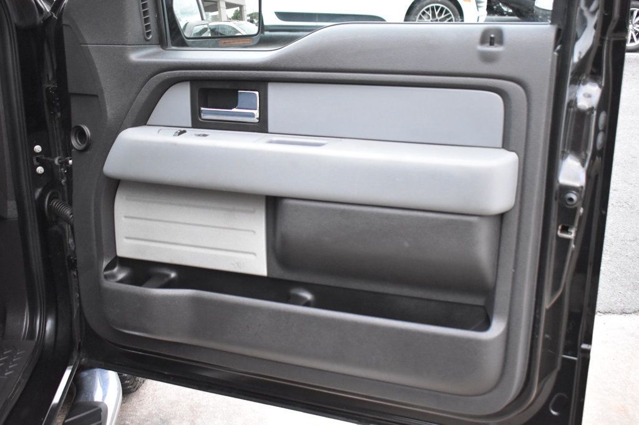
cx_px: 320
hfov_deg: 46.4
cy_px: 212
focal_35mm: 42
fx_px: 745
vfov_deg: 31.9
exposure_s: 1/100
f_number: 4.2
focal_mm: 28
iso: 3200
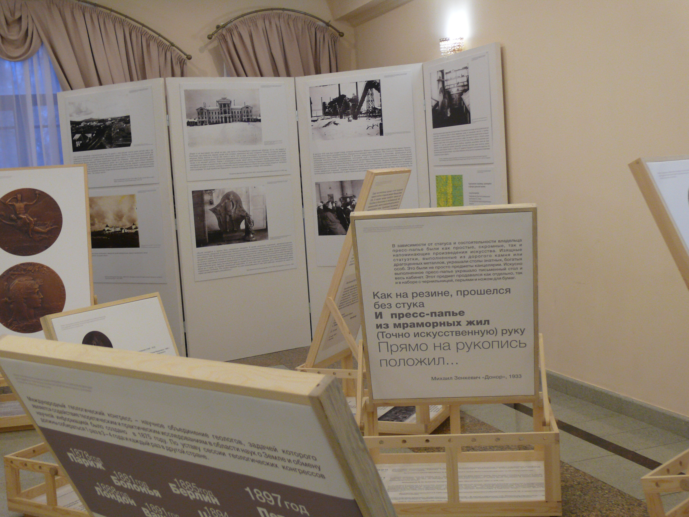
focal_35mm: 47
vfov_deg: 30.9
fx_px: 935
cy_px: 258
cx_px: 344
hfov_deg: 40.4
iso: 200
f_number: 3.2
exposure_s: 1/20
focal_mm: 9.9
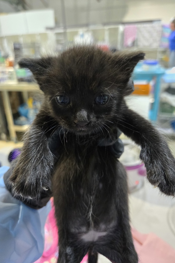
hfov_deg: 53.0
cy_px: 131
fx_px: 175
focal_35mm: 24
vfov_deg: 73.8
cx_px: 81
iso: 800
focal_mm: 5.4
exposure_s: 1/120
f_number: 1.8
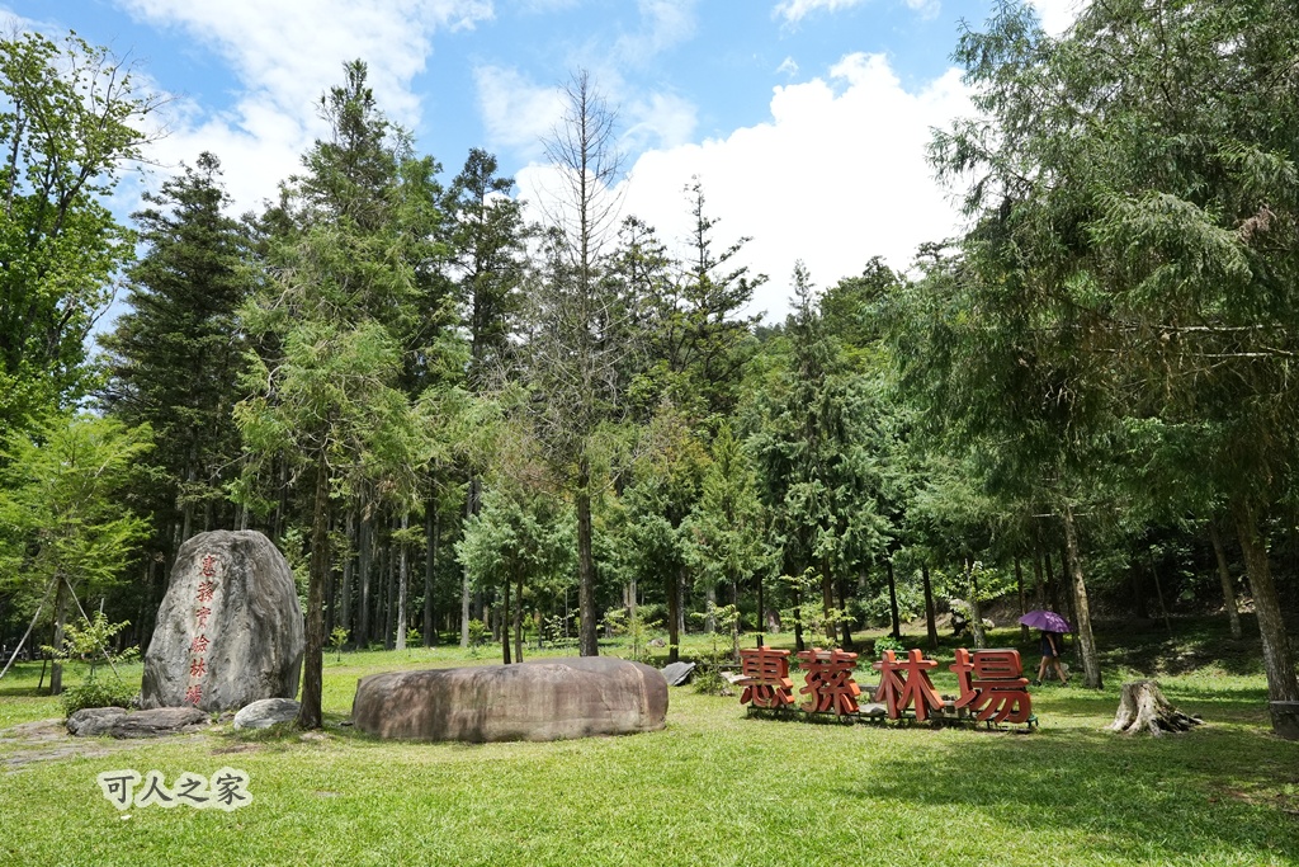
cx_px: 650
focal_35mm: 21
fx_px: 758
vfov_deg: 59.5
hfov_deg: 81.2
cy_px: 434
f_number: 8
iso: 1250
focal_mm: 14
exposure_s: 1/2000
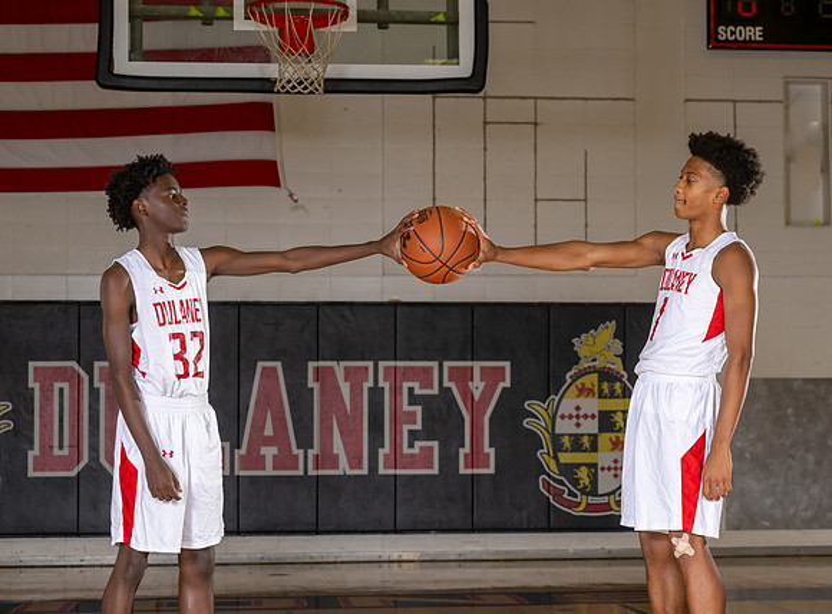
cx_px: 573
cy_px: 309
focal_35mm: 94
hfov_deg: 21.0
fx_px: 2237
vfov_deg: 15.6
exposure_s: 1/125
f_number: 5.6
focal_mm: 70
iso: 400
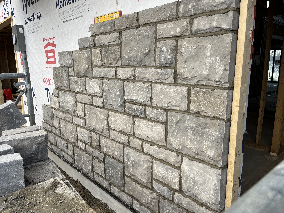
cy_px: 109
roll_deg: +1.6
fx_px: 222
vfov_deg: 51.3
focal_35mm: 27
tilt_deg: -12.4
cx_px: 139
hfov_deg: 65.3
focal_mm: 5.1
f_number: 1.6
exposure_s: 1/563
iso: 50
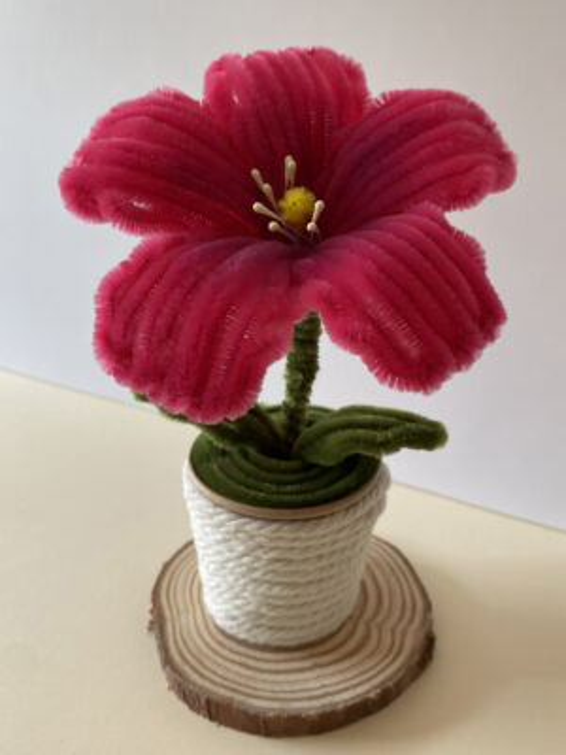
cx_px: 283
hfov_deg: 53.1
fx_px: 567
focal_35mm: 26
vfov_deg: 67.3
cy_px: 378
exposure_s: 1/105
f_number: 1.8
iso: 125
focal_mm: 4.25
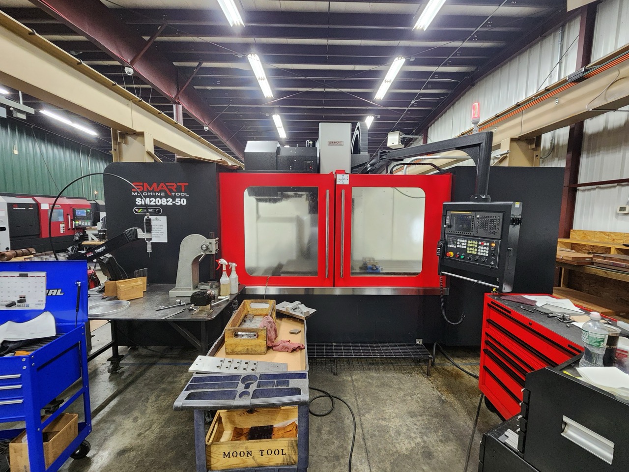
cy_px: 236
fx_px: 236
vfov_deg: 89.9
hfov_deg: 106.2
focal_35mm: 13
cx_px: 314
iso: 320
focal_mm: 2.2
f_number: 2.2
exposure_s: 1/40
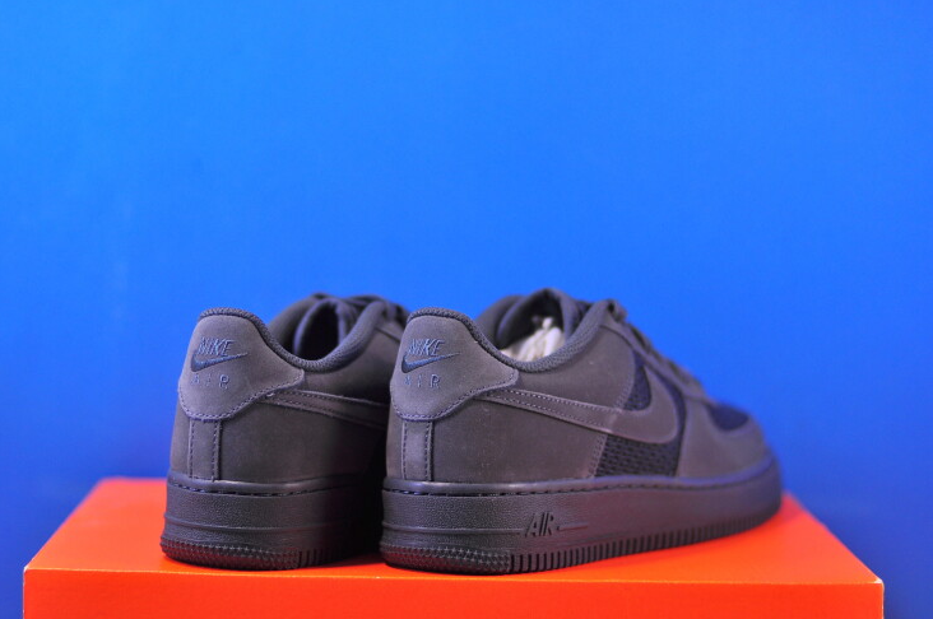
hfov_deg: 24.8
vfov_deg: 16.6
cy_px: 315
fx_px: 2122
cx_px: 445
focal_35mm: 82
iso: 250
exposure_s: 1/320
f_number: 2
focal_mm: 50
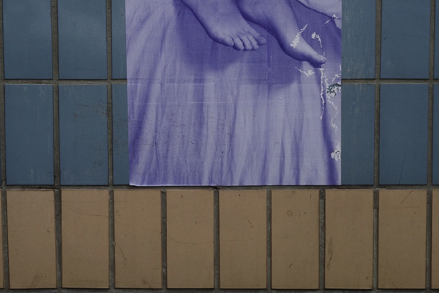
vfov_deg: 23.6
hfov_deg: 35.6
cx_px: 221
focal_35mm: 56
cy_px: 30
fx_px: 683
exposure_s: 1/100
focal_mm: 13.9
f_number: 6.3
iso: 125
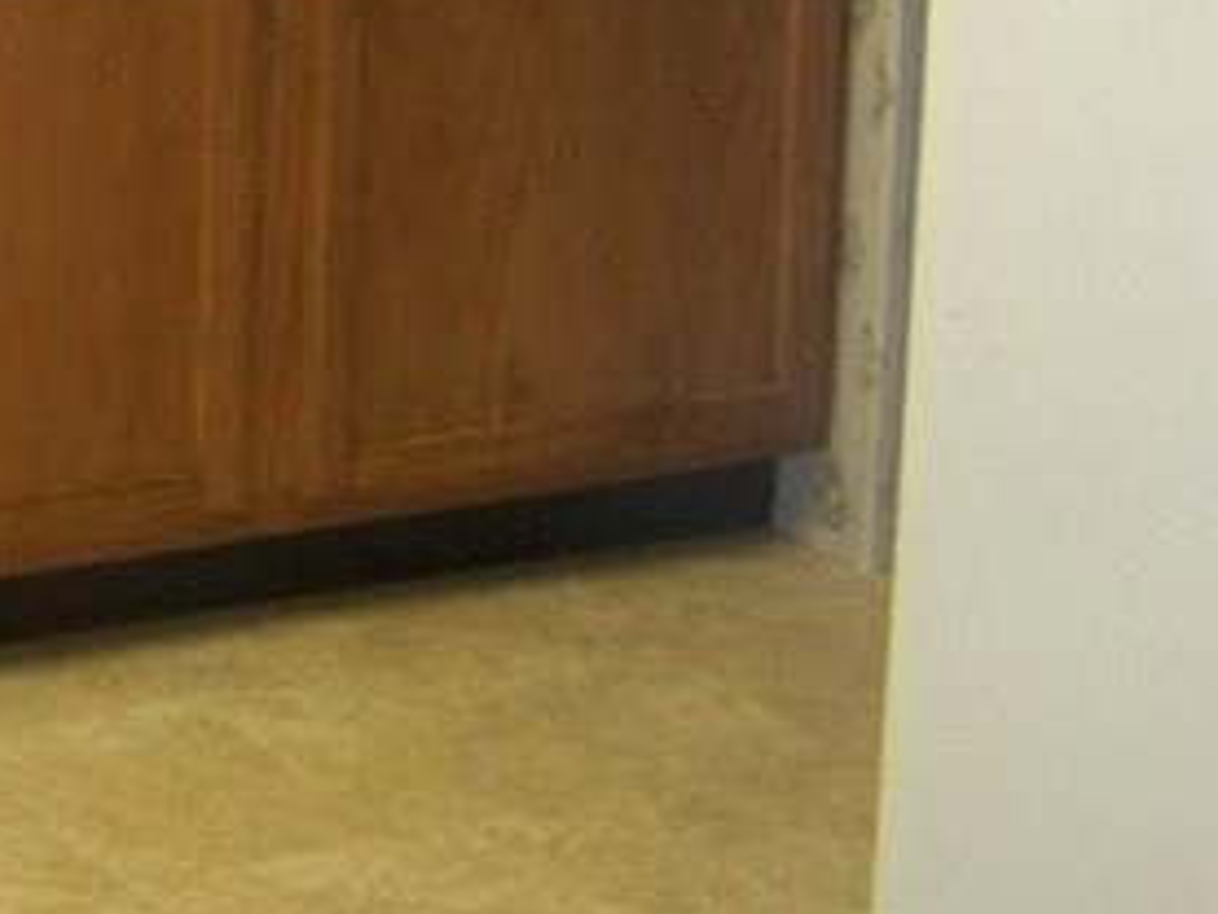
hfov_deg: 13.8
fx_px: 4682
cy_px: -686
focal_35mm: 133
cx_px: -682
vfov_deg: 10.5
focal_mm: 5.85
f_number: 2.8
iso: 200
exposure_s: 1/30
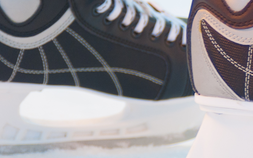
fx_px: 2848
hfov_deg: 5.1
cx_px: 315
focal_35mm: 413
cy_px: 76
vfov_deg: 3.2
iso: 200
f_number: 4.5
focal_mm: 70
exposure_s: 1/125
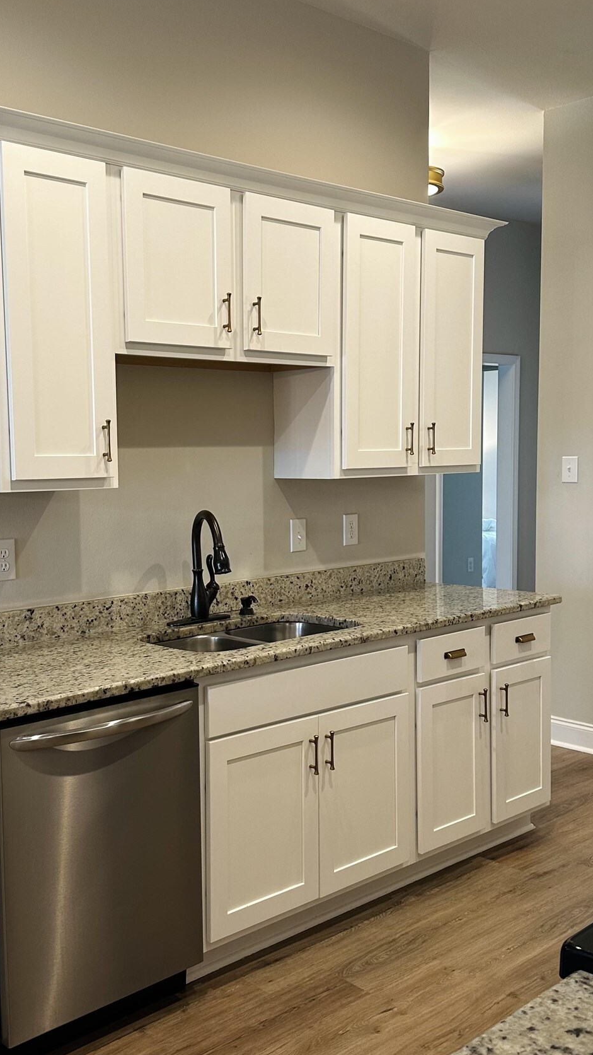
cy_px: 540
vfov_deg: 55.3
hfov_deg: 32.6
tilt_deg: -3.2
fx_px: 1006
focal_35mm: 36
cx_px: 214
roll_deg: +0.4
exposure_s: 1/60
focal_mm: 6.86
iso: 125
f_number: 1.78
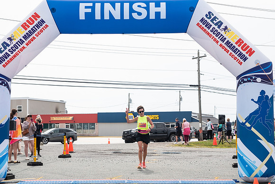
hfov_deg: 28.7
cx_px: 138
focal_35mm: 70
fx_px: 538
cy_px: 106
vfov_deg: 19.4
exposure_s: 1/3200
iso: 800
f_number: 4
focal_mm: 56
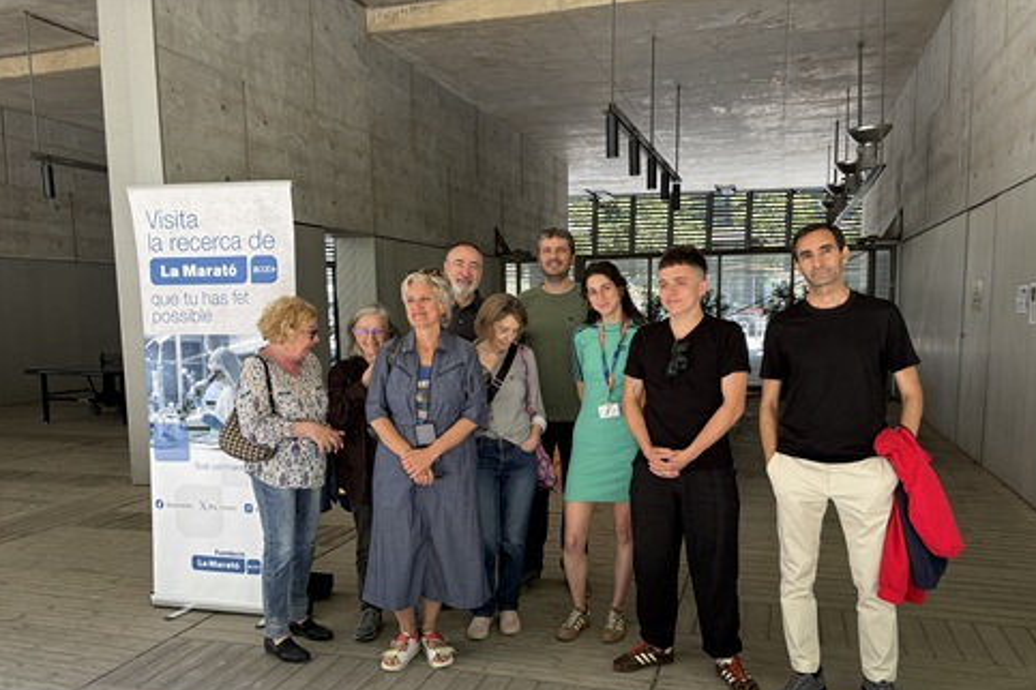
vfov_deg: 46.3
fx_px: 806
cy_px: 398
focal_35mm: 28
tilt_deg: -5.3
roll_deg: +1.6
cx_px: 532
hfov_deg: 65.5
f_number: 1.6
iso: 40
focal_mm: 5.96
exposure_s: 1/138
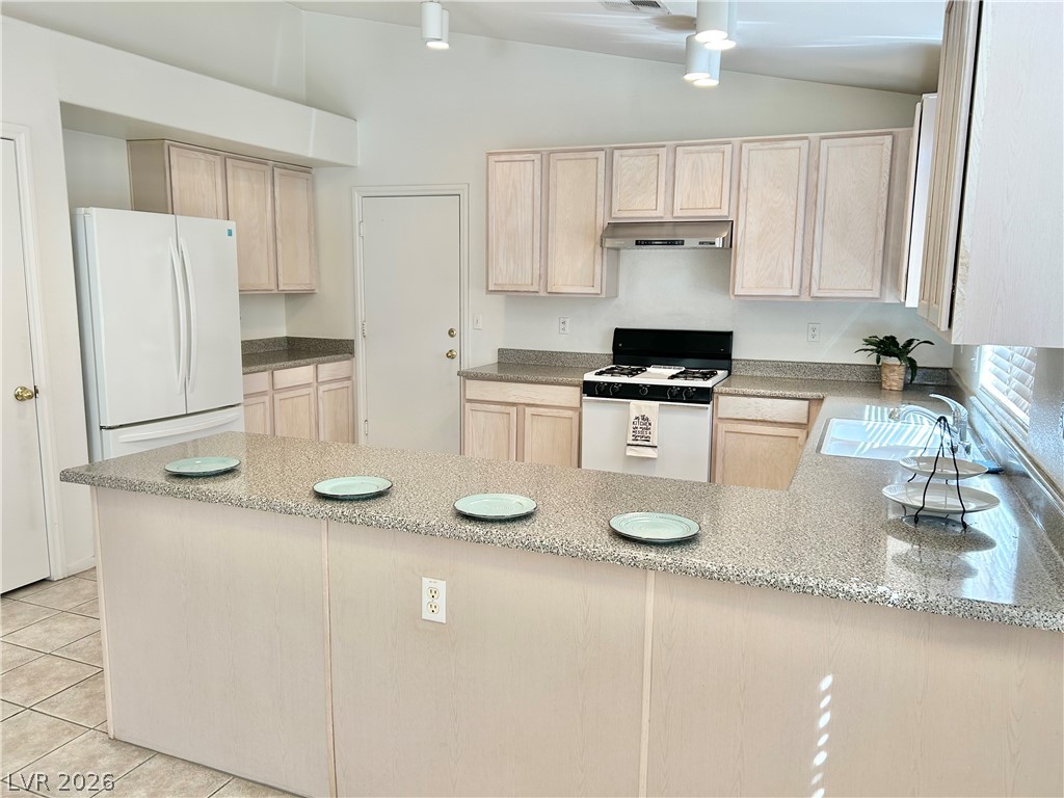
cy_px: 399
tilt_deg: -9.7
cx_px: 532
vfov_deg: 53.1
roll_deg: -0.7
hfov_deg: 67.3
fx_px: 799
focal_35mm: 26
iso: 80
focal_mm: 5.7
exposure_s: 1/120
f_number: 1.5
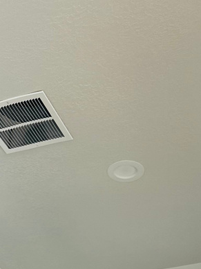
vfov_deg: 16.8
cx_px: 6
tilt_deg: +8.6
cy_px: 498
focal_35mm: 95
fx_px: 735
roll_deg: -4.4
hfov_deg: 15.3
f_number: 1.78
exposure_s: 1/60
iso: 125
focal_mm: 6.86
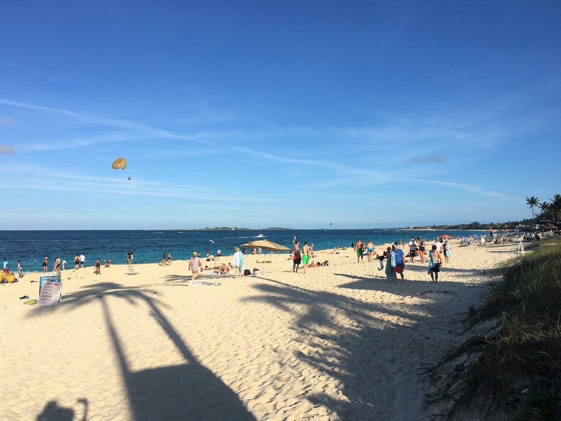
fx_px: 470
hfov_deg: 61.6
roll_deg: -0.3
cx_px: 280
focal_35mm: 29
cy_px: 210
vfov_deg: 48.2
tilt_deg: +4.2
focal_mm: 4.15
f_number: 2.2
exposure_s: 1/2564
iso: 25
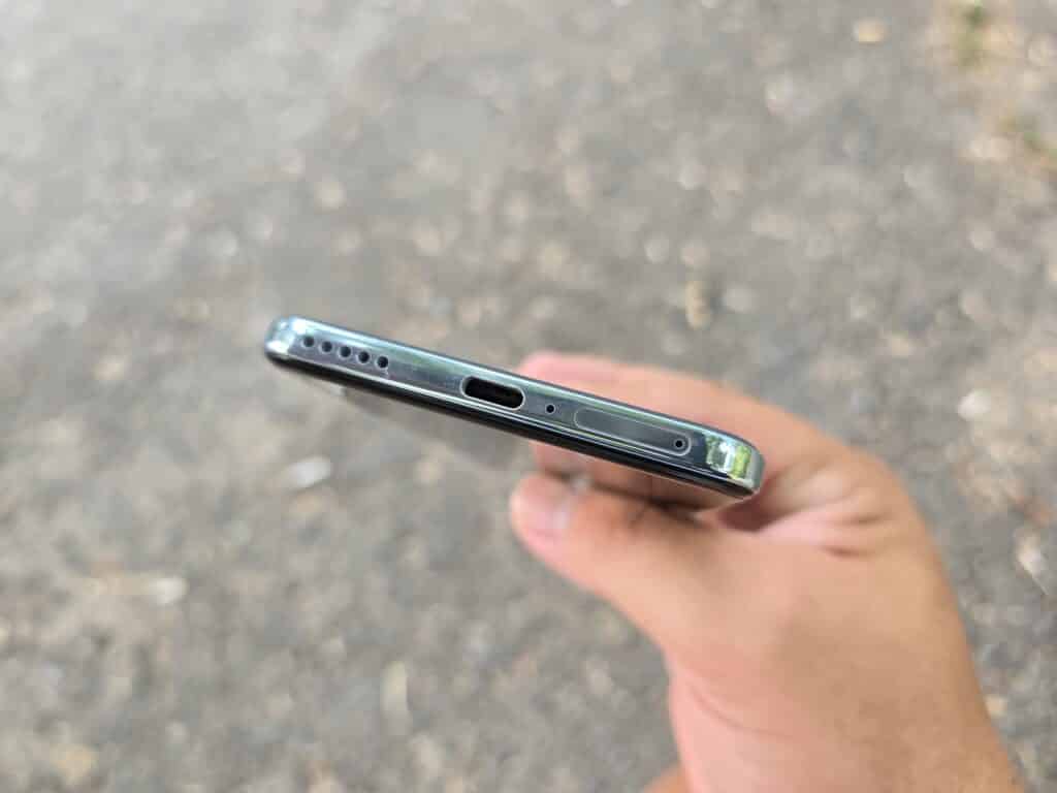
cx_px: 528
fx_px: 702
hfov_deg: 73.9
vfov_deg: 58.9
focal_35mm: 23
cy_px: 396
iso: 64
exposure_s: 1/180
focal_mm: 6.3
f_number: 1.7
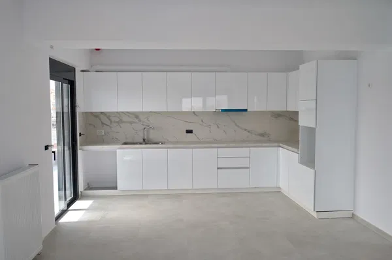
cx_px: 196
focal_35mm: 30
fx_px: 326
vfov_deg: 43.5
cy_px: 130
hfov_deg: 62.0
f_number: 8
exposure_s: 1/320
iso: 800
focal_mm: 30
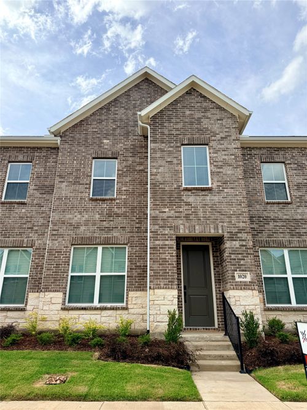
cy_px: 205
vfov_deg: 71.6
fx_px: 284
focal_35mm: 24
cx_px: 154
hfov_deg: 56.8
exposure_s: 1/5319
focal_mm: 6.76
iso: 100
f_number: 1.78
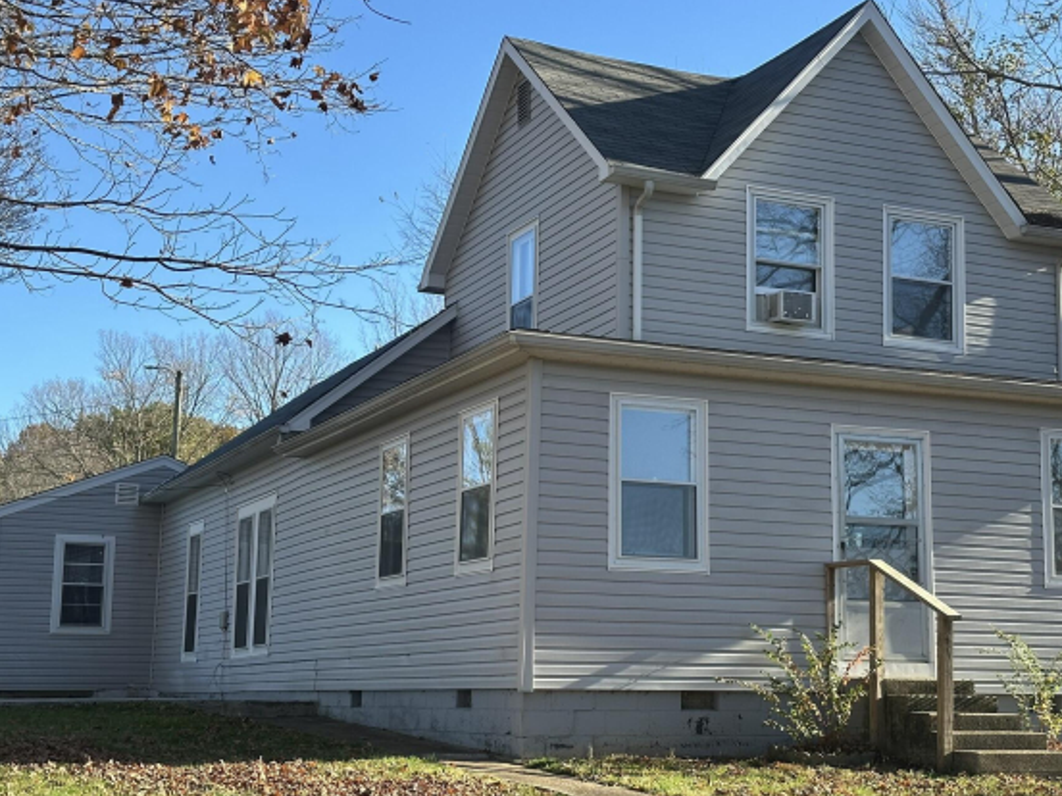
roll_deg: -1.3
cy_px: 436
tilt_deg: +8.5
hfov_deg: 33.2
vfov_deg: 25.2
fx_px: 1779
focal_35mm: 58
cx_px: 590
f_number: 1.78
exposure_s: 1/1497
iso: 64
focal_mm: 6.86
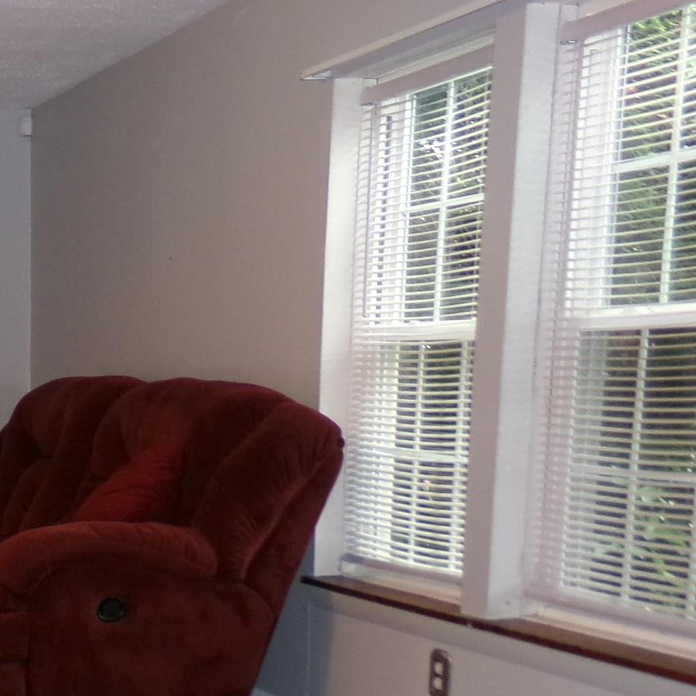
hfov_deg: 22.5
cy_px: 579
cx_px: -279
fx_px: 1501
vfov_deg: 25.5
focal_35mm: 66
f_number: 3.7
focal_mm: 4.3
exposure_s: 1/34
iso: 200
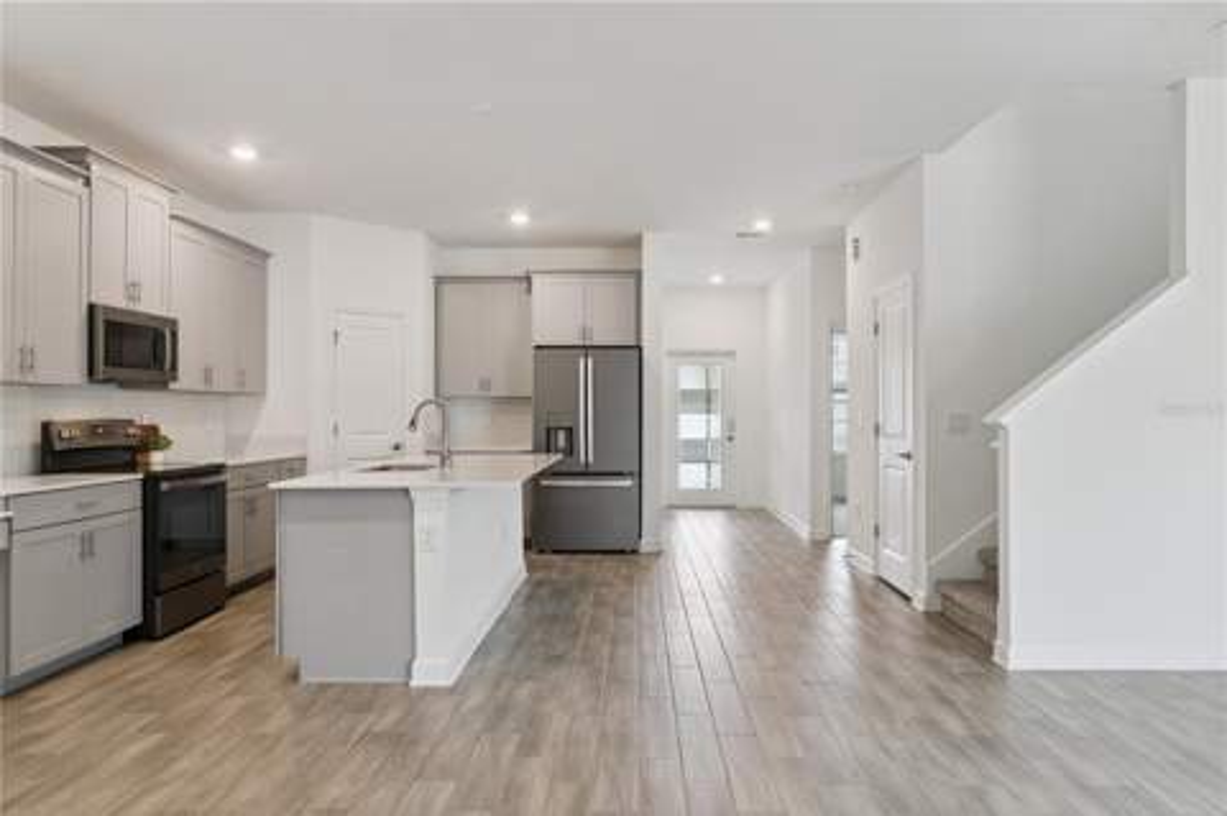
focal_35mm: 23
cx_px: 614
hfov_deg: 75.9
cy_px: 408
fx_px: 787
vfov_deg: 54.8
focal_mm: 15.4
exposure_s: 1/25
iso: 400
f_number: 9
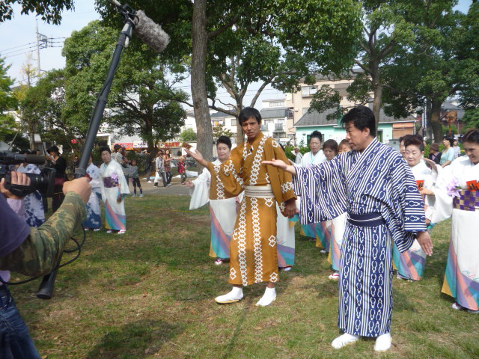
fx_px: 415
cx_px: 240
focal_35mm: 30
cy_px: 180
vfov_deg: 46.8
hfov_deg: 60.0
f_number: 4
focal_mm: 5.2
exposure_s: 1/400
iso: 100
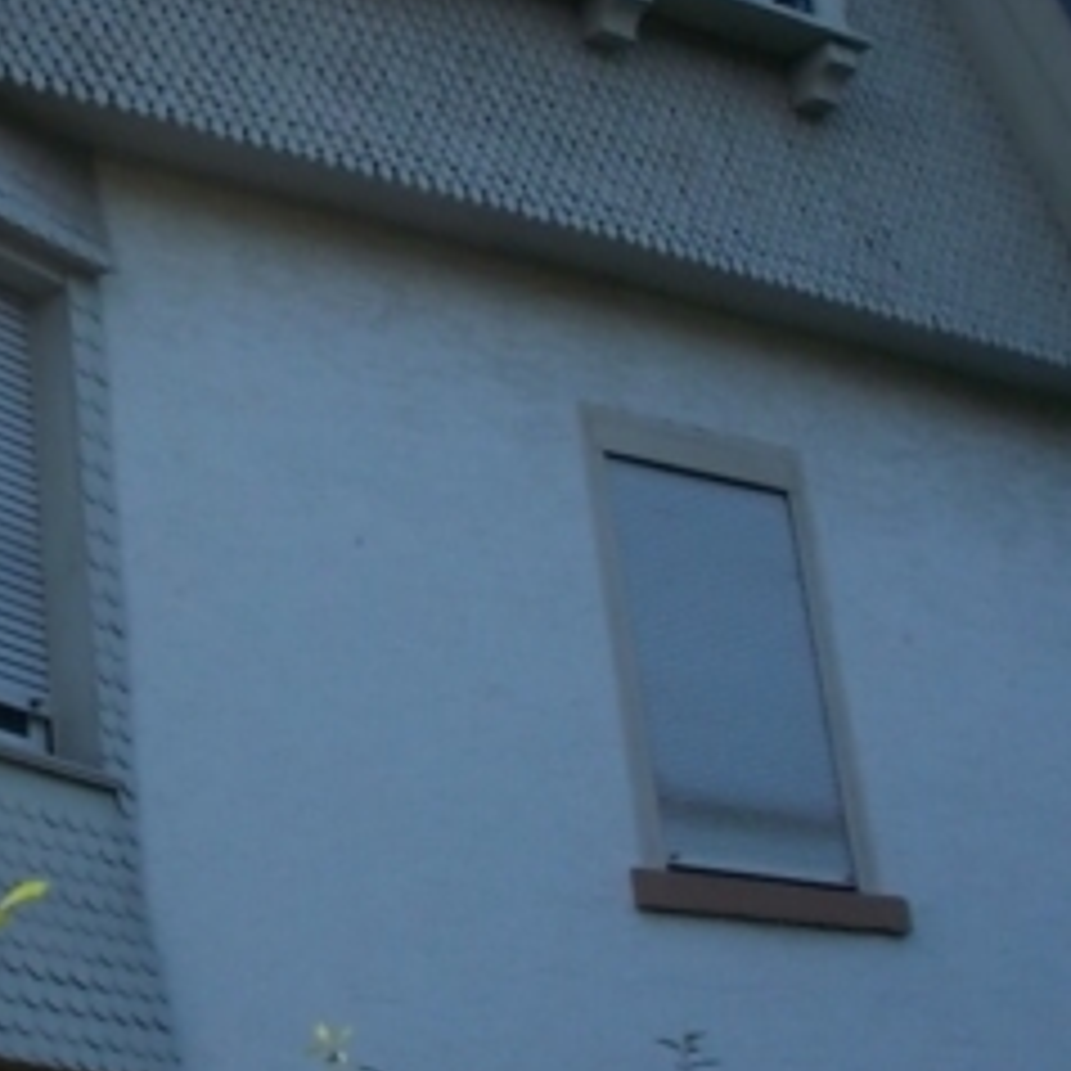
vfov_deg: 21.5
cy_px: 261
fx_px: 2800
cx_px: 70
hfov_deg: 21.1
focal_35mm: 80
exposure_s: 1/80
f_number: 8
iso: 80
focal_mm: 4.6
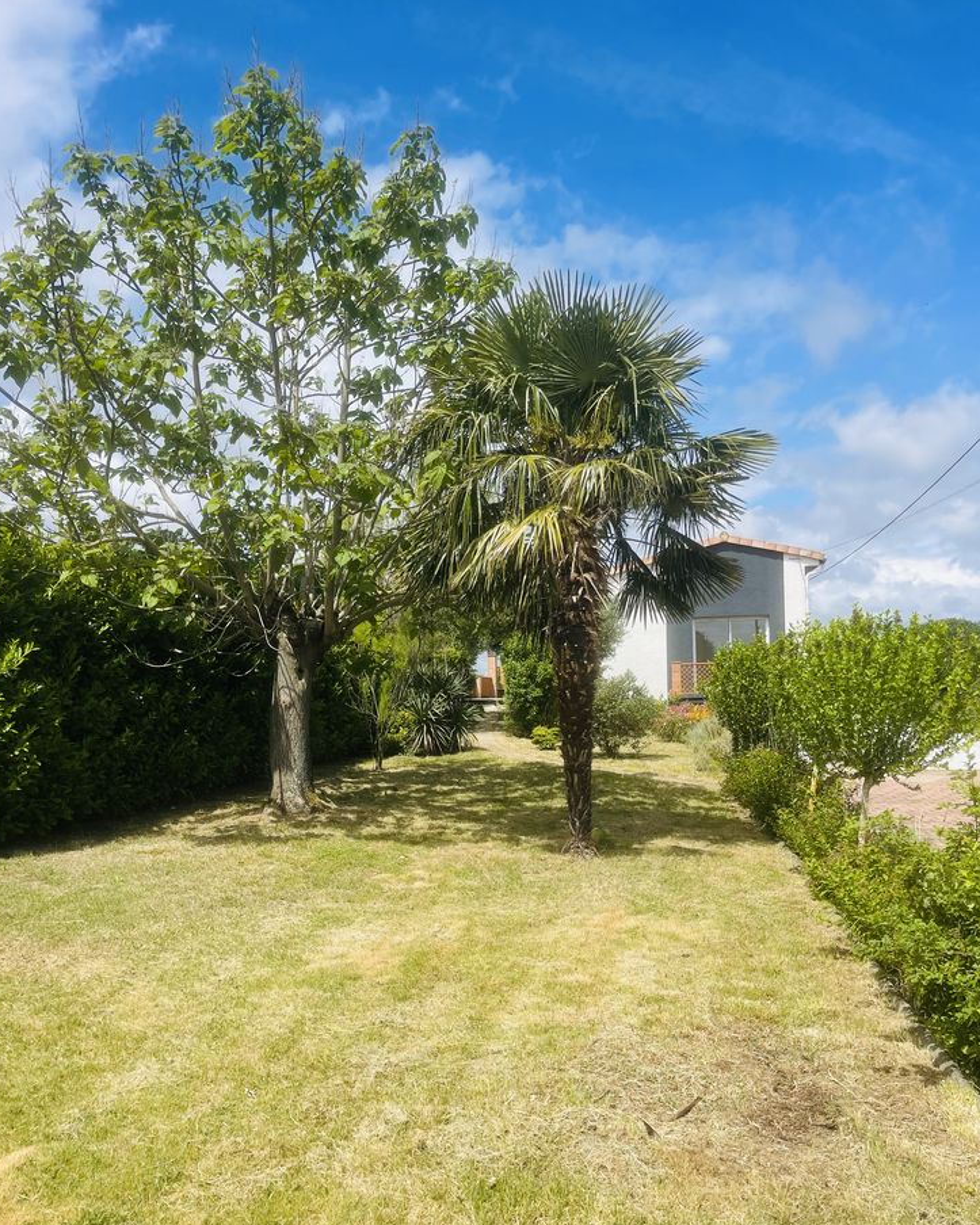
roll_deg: +0.9
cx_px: 493
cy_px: 673
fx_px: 979
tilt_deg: +0.8
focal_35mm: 27
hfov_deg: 53.2
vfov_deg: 63.9
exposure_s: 1/4202
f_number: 1.6
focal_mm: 5.1
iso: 32
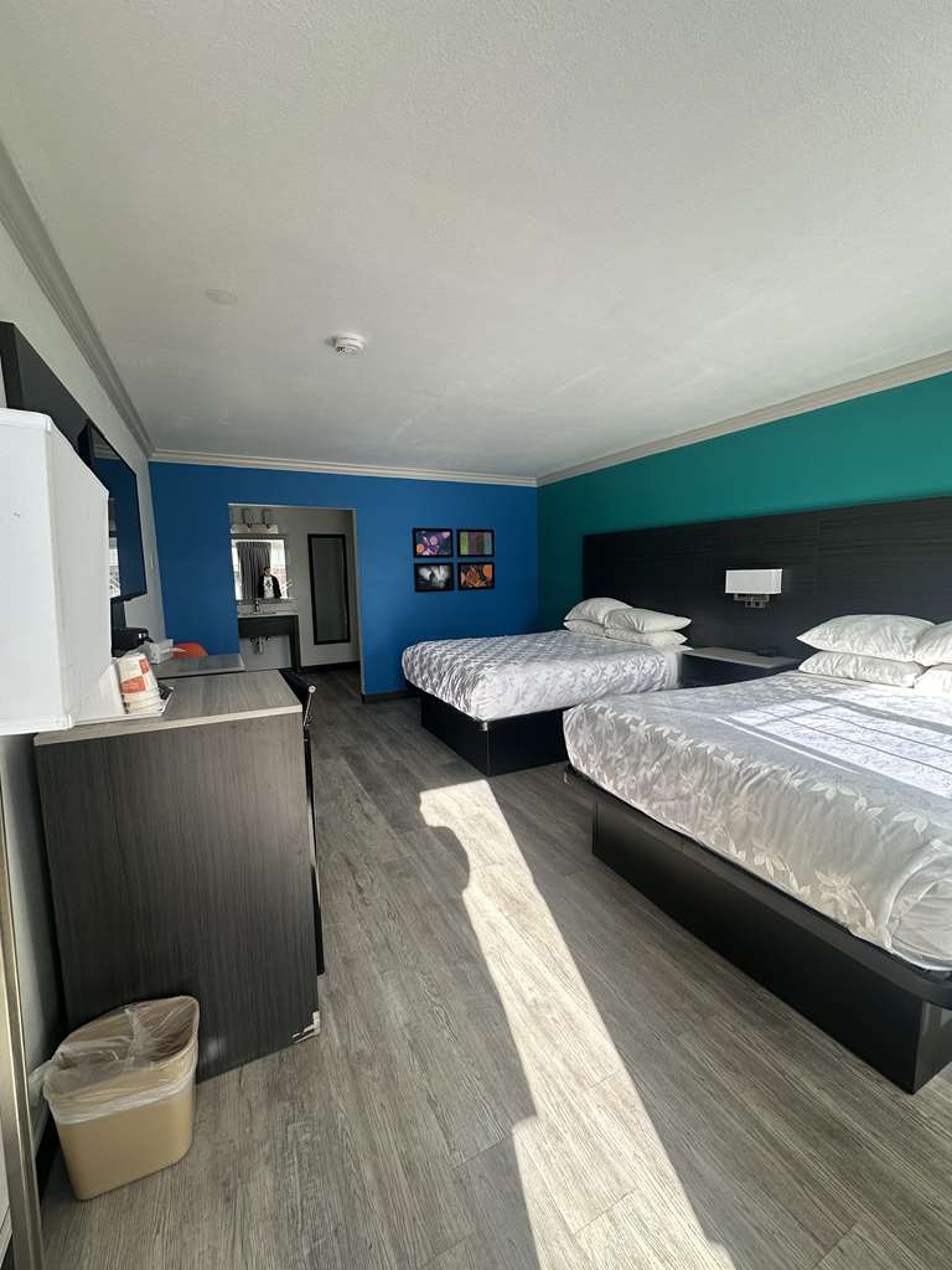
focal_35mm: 14
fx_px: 513
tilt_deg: -7.5
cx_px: 476
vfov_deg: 102.1
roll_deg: +0.6
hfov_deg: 85.7
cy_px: 635
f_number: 2.2
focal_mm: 2.22
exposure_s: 1/219
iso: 40
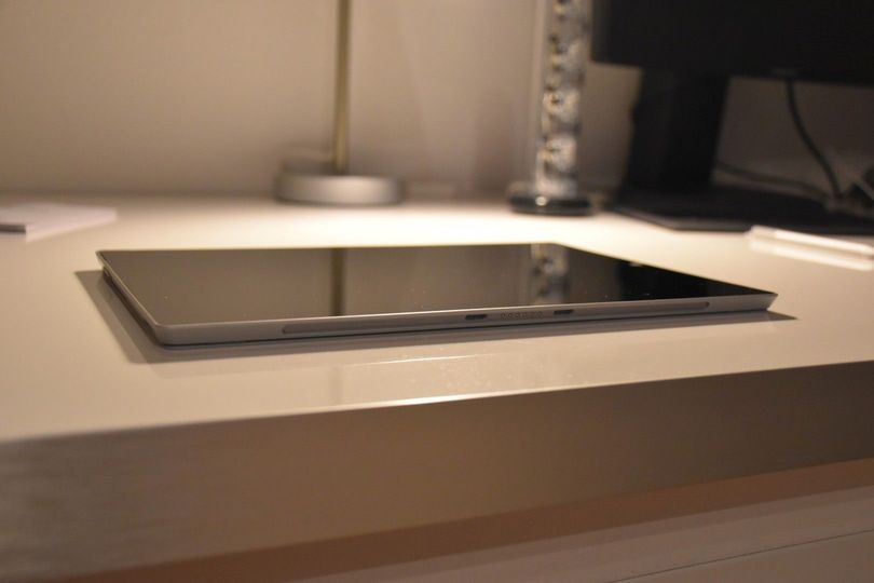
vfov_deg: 34.2
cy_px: 292
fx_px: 947
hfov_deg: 49.6
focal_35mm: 39
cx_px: 437
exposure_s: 1/60
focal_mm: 26
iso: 2500
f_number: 3.8
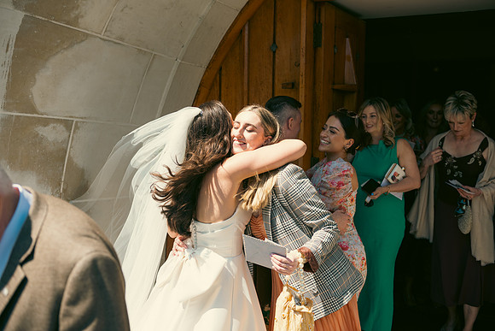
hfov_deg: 48.4
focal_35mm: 40
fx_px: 550
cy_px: 166
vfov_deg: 33.4
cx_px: 248
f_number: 3.5
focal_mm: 40
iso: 100
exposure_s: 1/800
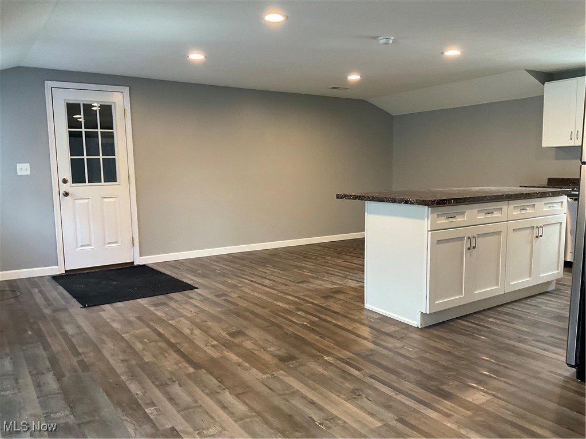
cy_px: 220
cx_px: 293
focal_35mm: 29
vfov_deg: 48.2
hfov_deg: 61.7
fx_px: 491
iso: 125
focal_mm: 3
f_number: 1.8
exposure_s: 1/60
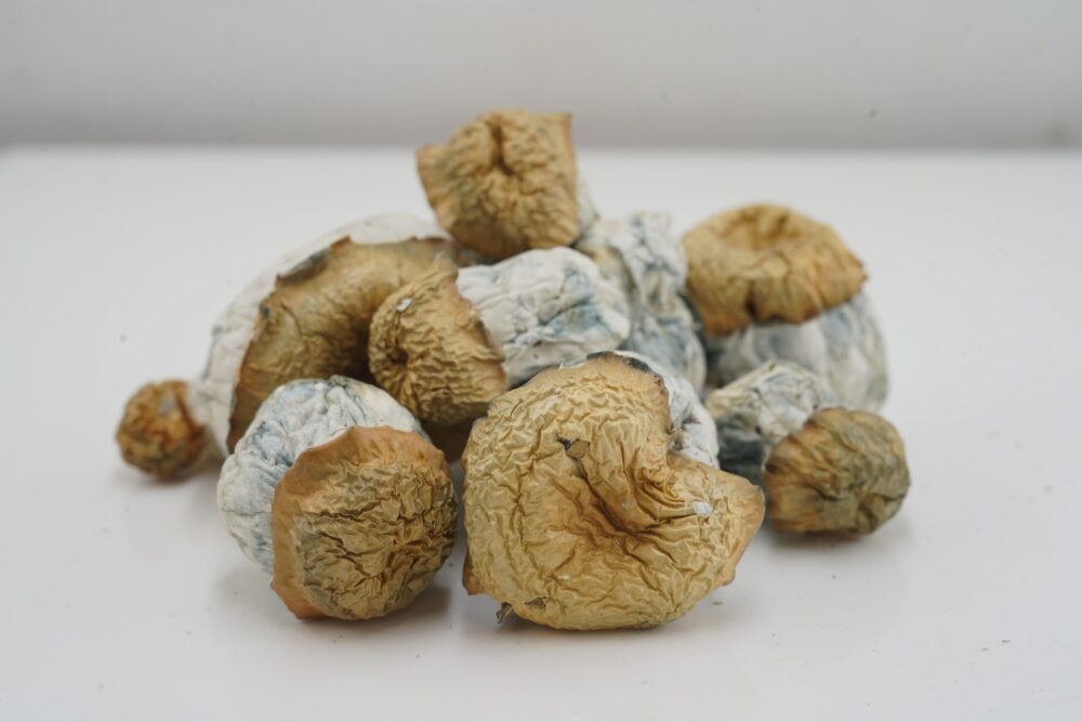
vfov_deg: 19.5
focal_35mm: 70
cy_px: 361
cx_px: 541
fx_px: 2104
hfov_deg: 28.8
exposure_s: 1/40
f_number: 10
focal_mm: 70
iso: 100
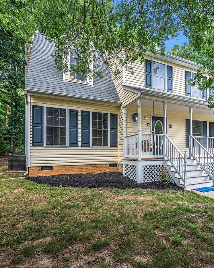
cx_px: 139
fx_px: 158
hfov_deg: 66.7
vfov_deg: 80.4
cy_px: 133
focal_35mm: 20
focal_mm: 14
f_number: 4.5
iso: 200
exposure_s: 1/250
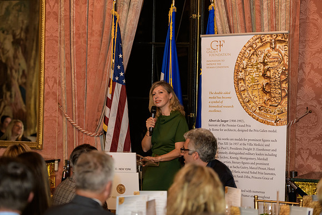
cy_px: 108
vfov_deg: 13.4
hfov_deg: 20.0
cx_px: 161
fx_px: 913
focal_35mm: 102
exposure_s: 1/125
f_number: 3.2
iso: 1250
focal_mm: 102
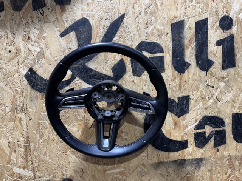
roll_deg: +5.2
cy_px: 90
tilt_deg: -6.0
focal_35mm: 24
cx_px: 121
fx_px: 168
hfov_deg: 71.6
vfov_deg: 56.8
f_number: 1.78
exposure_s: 1/100
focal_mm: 6.76
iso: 160
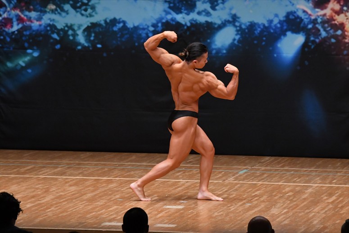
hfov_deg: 8.1
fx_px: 2471
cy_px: 116
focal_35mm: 255
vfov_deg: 5.4
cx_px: 174
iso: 5000
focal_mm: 170
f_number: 5.6
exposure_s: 1/400
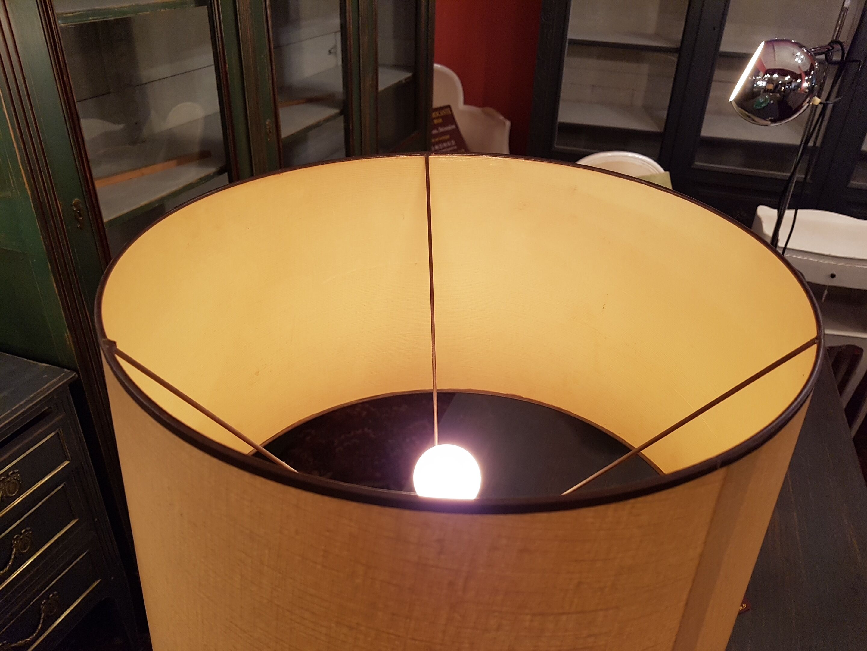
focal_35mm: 26
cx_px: 434
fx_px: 651
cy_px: 326
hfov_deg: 67.3
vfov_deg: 53.1
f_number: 1.7
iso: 160
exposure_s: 1/50
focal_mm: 4.2
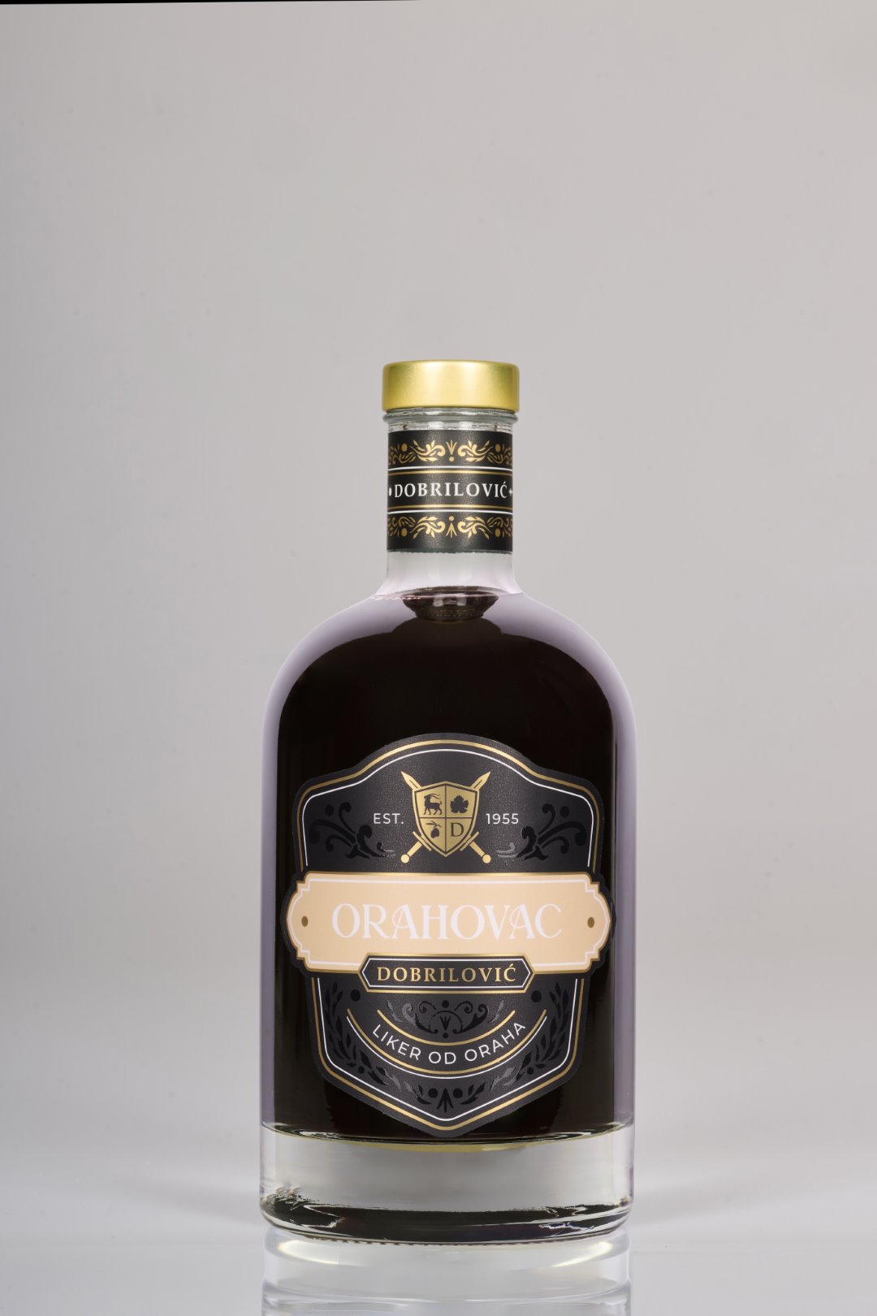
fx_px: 3837
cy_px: 658
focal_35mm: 105
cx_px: 438
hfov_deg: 13.0
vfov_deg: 19.5
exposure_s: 1/160
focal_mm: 105
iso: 64
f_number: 16
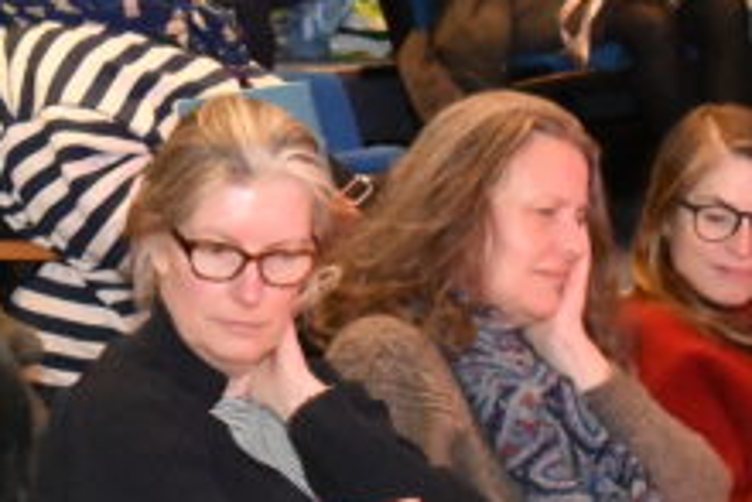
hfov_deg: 12.8
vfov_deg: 8.7
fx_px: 3302
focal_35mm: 158
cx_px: -68
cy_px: 229
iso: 12800
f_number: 6.3
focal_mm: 34
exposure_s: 1/60
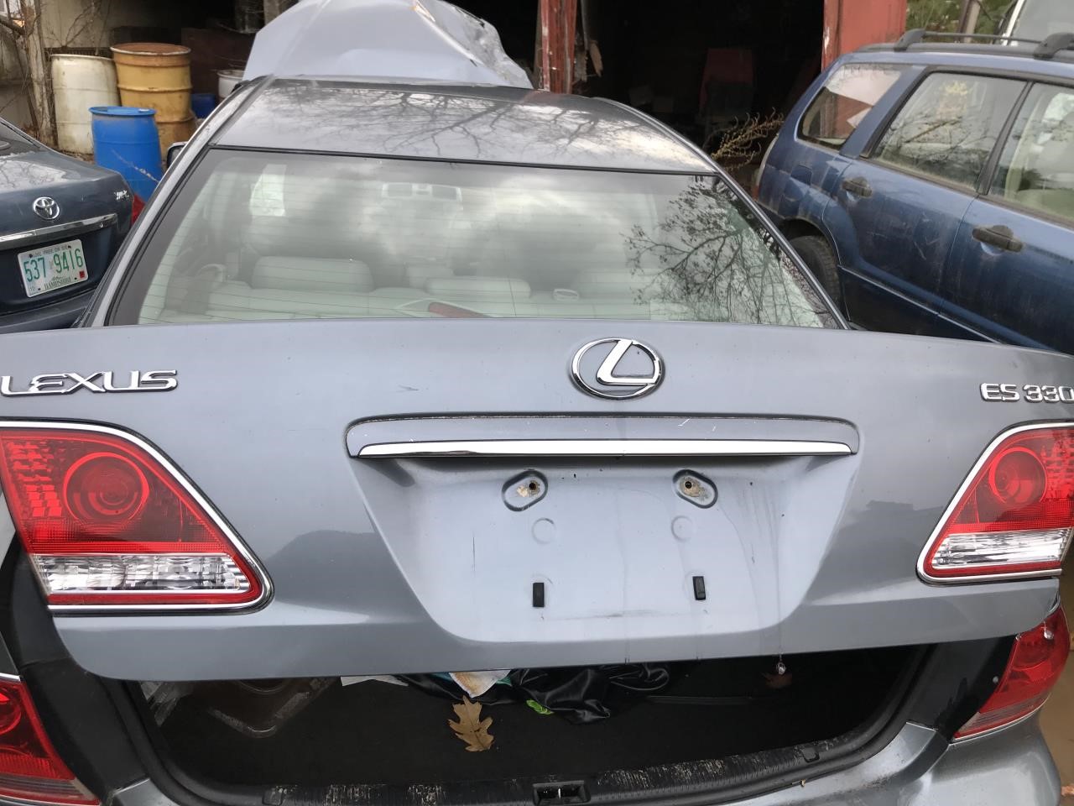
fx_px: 869
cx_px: 537
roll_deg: -4.5
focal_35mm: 28
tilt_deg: -21.8
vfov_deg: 49.7
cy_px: 403
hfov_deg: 63.4
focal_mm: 3.99
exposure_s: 1/230
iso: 20
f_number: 1.8
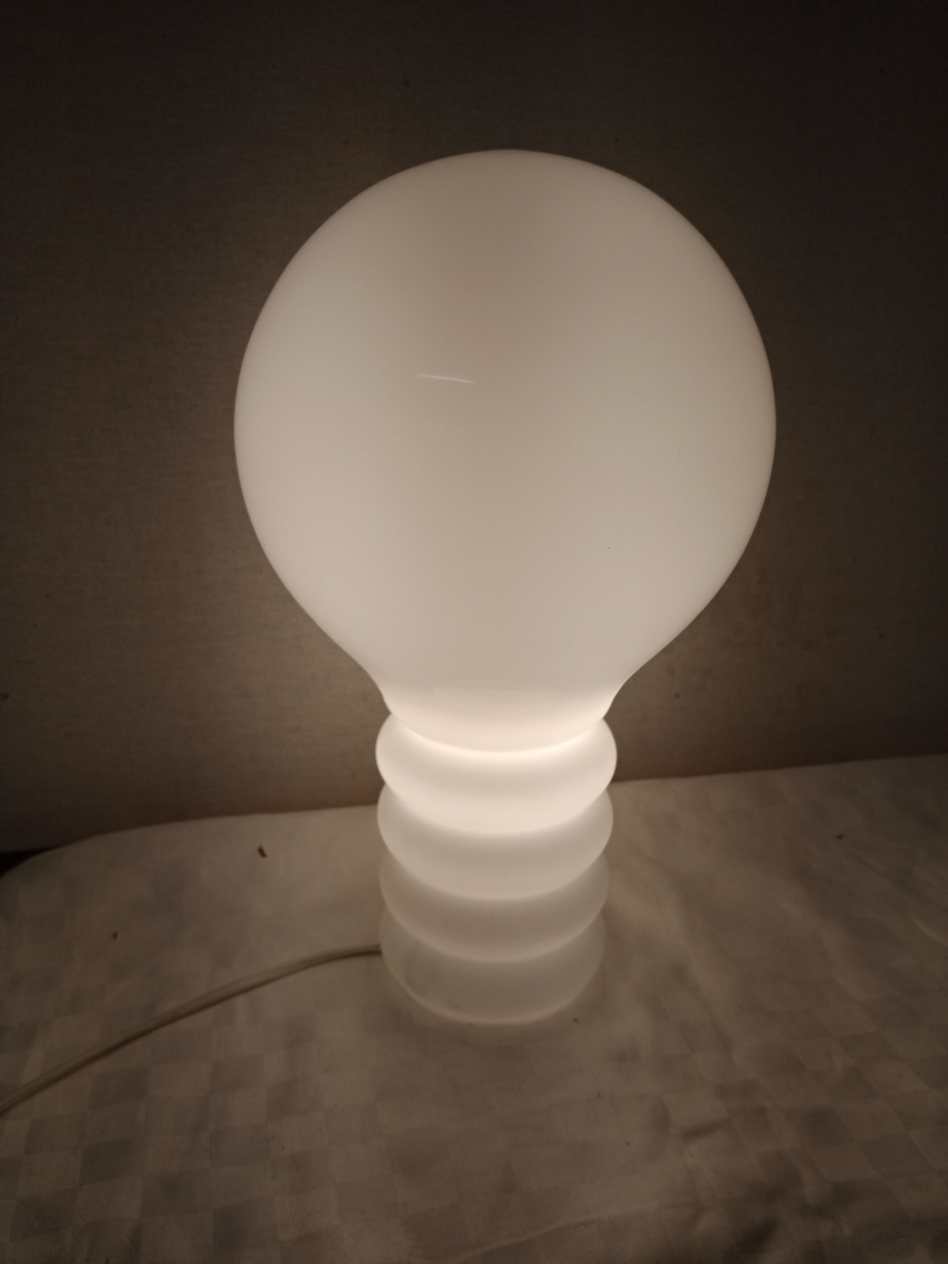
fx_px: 1022
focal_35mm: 28
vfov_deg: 63.4
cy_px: 632
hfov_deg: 49.7
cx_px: 474
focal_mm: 4.05
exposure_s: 1/314
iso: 115
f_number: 1.8
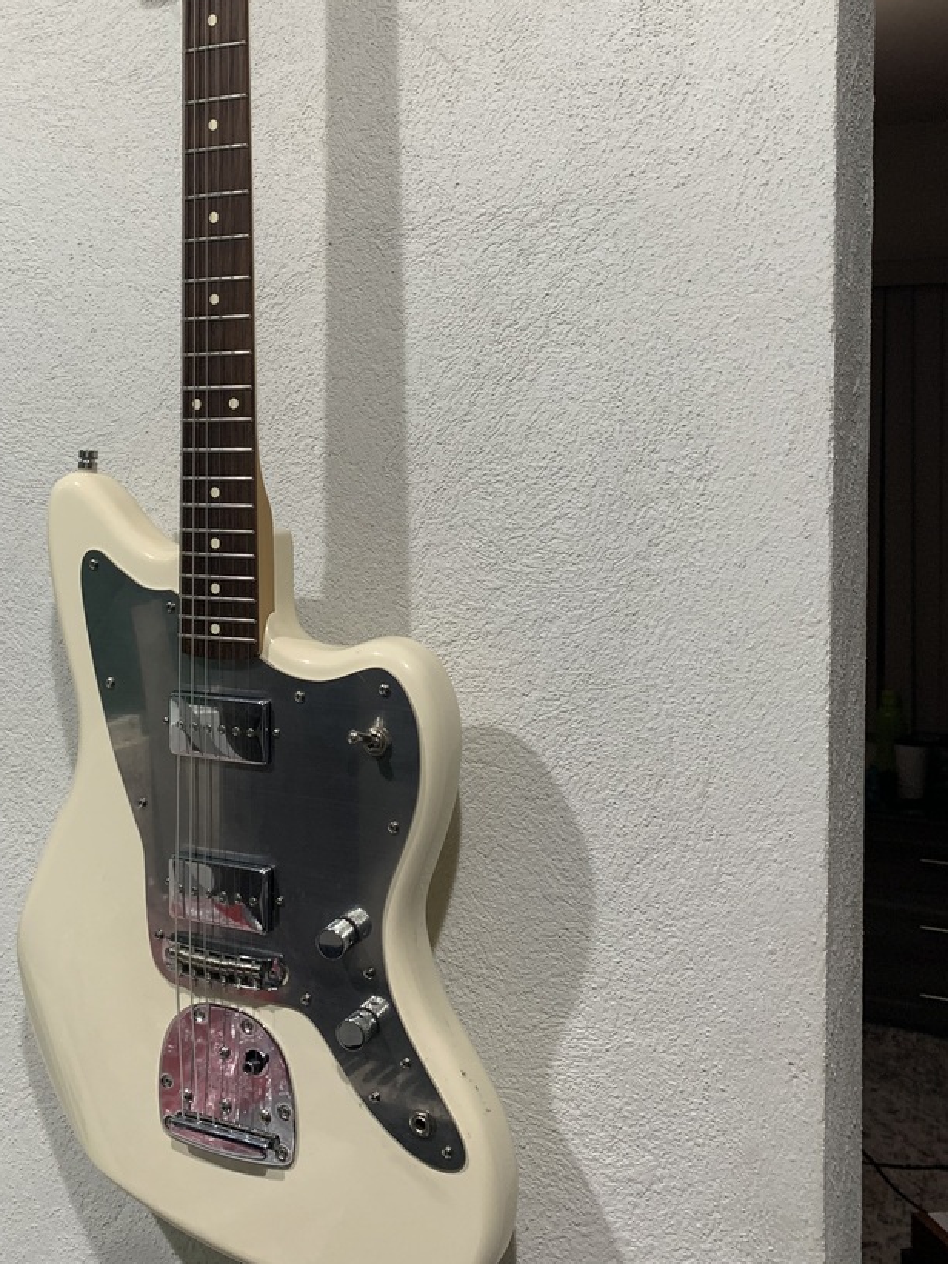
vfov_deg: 48.5
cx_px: 312
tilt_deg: -0.2
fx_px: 1387
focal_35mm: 38
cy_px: 466
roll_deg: -1.3
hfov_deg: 37.3
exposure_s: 1/60
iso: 160
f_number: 1.8
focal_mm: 4.25
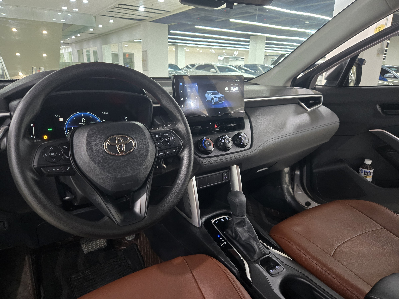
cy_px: 150
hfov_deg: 73.9
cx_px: 200
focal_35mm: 23
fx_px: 265
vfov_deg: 58.9
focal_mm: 5.4
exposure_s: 1/33.3
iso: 400
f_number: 1.8
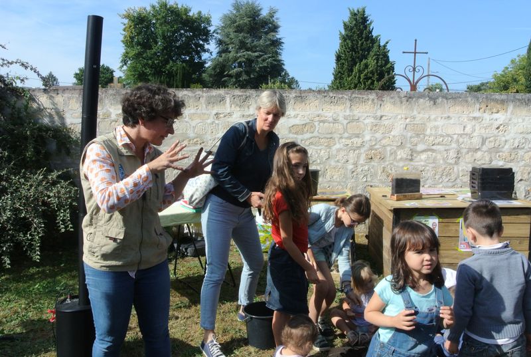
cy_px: 178
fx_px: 458
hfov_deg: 60.2
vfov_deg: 42.5
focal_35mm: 31
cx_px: 266
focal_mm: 11.8
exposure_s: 1/200
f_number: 16
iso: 400
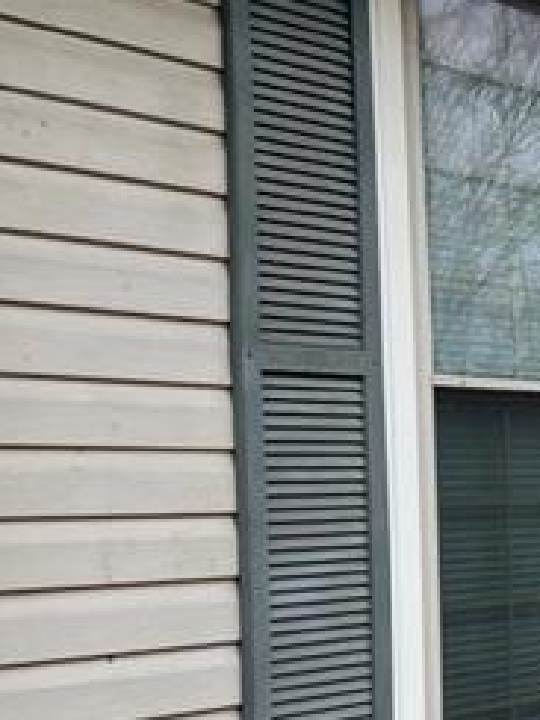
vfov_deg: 23.8
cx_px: 702
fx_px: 1706
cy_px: 437
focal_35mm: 82
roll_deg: +2.7
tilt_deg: +1.5
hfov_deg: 16.9
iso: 50
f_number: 1.5
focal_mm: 5.7
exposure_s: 1/1068
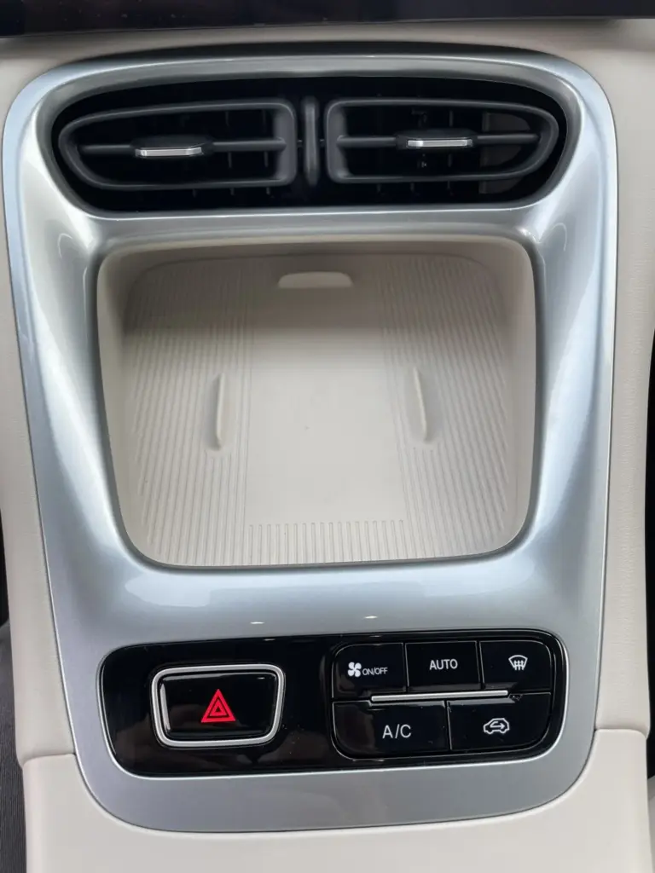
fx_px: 656
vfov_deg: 67.3
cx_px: 328
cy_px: 436
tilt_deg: -51.3
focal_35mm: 26
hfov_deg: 53.1
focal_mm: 4.2
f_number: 1.6
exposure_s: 1/124
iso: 32
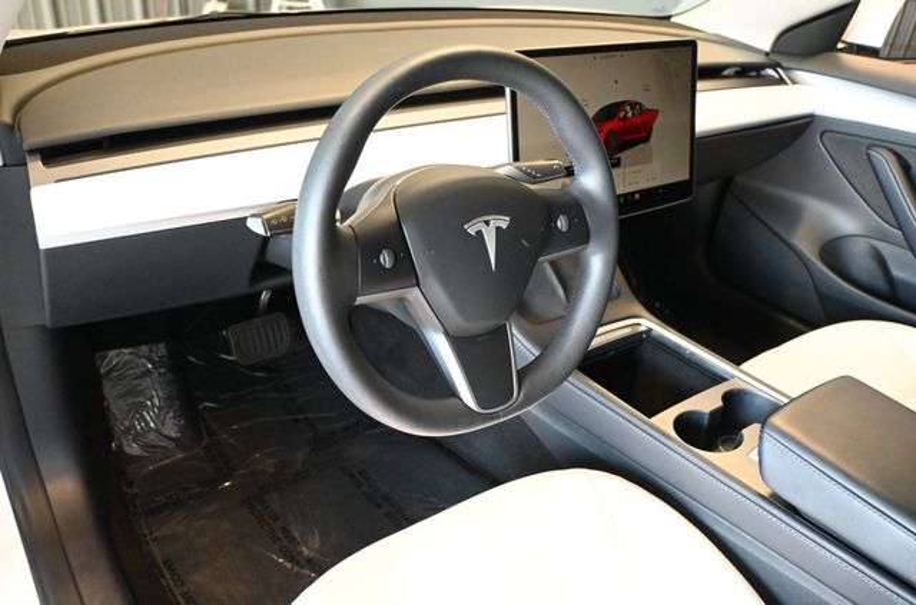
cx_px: 458
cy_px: 302
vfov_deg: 43.4
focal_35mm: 30
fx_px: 761
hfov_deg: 62.1
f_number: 3.8
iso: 4000
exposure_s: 1/60
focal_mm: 20
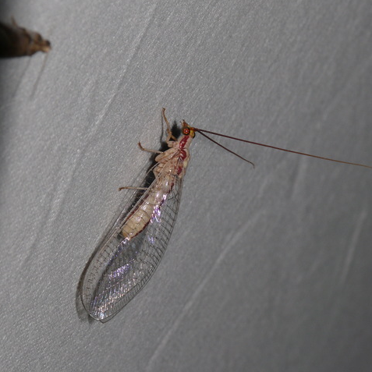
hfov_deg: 8.8
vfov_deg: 8.8
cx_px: 186
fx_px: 2407
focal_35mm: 198
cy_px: 166
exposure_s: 1/640
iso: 100
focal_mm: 35.3
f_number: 11
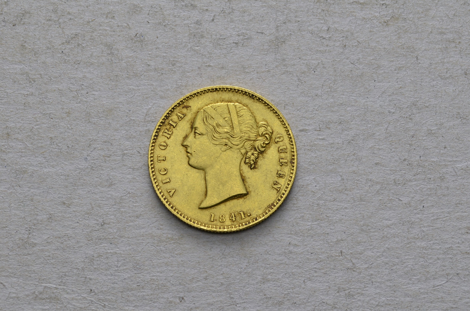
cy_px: 156
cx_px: 235
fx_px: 1075
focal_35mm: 82
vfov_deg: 16.5
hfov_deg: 24.7
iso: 400
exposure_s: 1/250
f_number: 14
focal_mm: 55
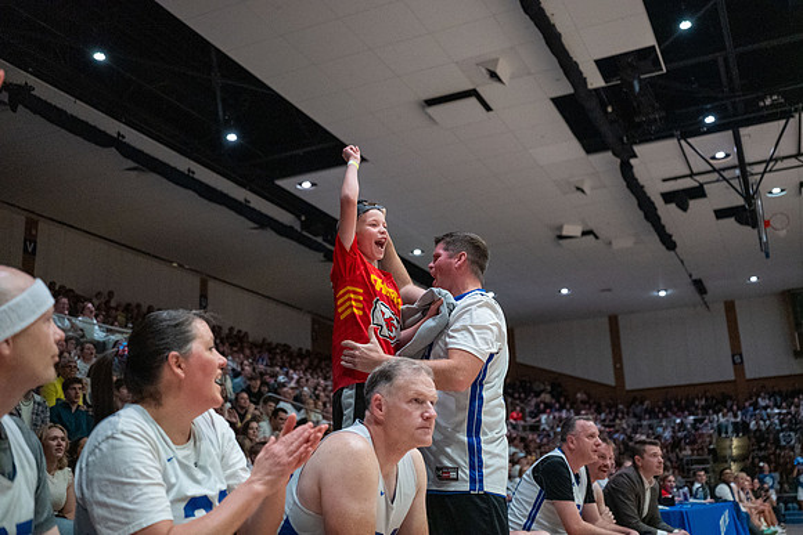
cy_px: 268
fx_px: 959
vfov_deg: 31.2
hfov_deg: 45.4
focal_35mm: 43
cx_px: 402
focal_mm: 43
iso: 8000
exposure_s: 1/1000
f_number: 2.8
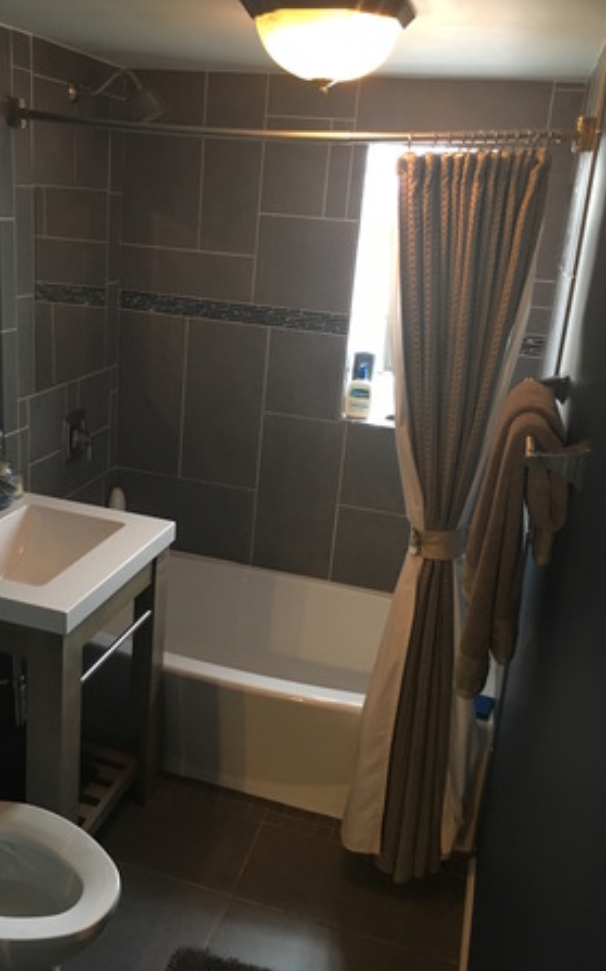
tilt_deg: -16.5
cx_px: 248
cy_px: 461
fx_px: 873
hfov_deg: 38.2
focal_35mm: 33
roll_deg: -1.7
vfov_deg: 58.1
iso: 200
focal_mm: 4.15
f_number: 2.2
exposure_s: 1/24
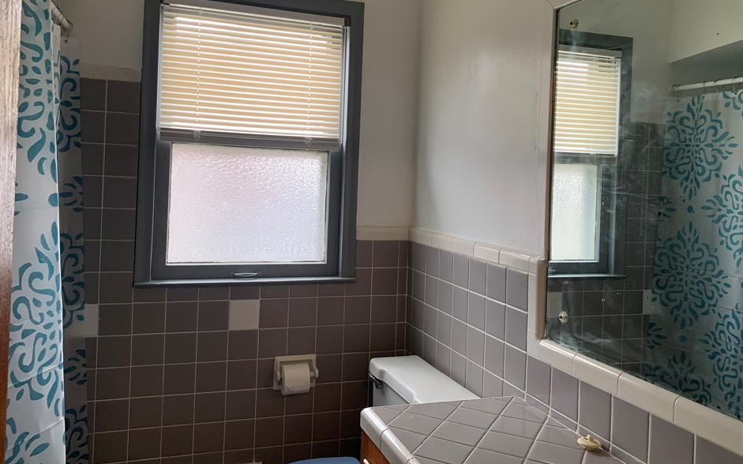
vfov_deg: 41.7
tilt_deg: +0.4
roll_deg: -2.3
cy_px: 192
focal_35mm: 30
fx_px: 607
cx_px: 366
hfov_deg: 62.9
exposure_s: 1/87
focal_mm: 4.25
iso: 100
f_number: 1.8
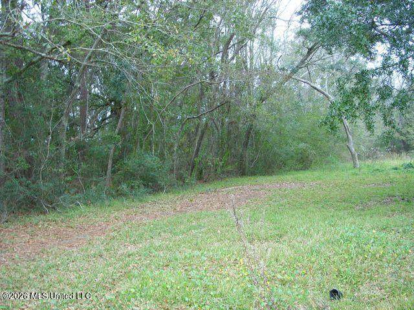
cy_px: 155
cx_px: 207
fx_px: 454
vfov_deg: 37.7
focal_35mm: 38
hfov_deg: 49.0
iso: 50
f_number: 2.8
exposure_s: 1/49
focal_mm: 7.8
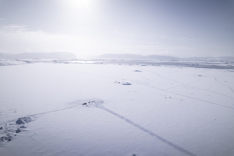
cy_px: 78
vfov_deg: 57.2
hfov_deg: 78.6
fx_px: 143
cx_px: 117
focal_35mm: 22
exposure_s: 1/200
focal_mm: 8.38
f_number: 2.8
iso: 100
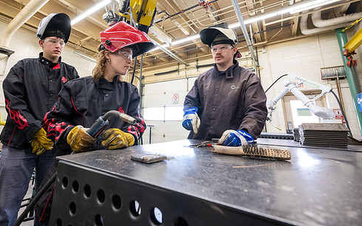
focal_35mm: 17
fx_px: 168
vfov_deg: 66.9
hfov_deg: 94.0
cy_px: 84
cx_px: 161
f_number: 4
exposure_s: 1/200
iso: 2500
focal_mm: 14
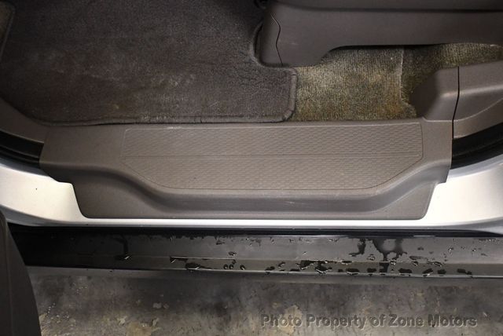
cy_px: 168
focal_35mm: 44
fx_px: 615
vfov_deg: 30.6
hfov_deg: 44.5
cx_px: 252
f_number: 3.8
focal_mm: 22
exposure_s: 1/125
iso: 2800
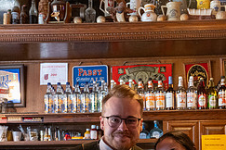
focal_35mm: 67
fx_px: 421
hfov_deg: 29.9
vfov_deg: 19.3
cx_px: 146
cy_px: 173
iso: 6400
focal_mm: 27
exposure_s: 1/80
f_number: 4
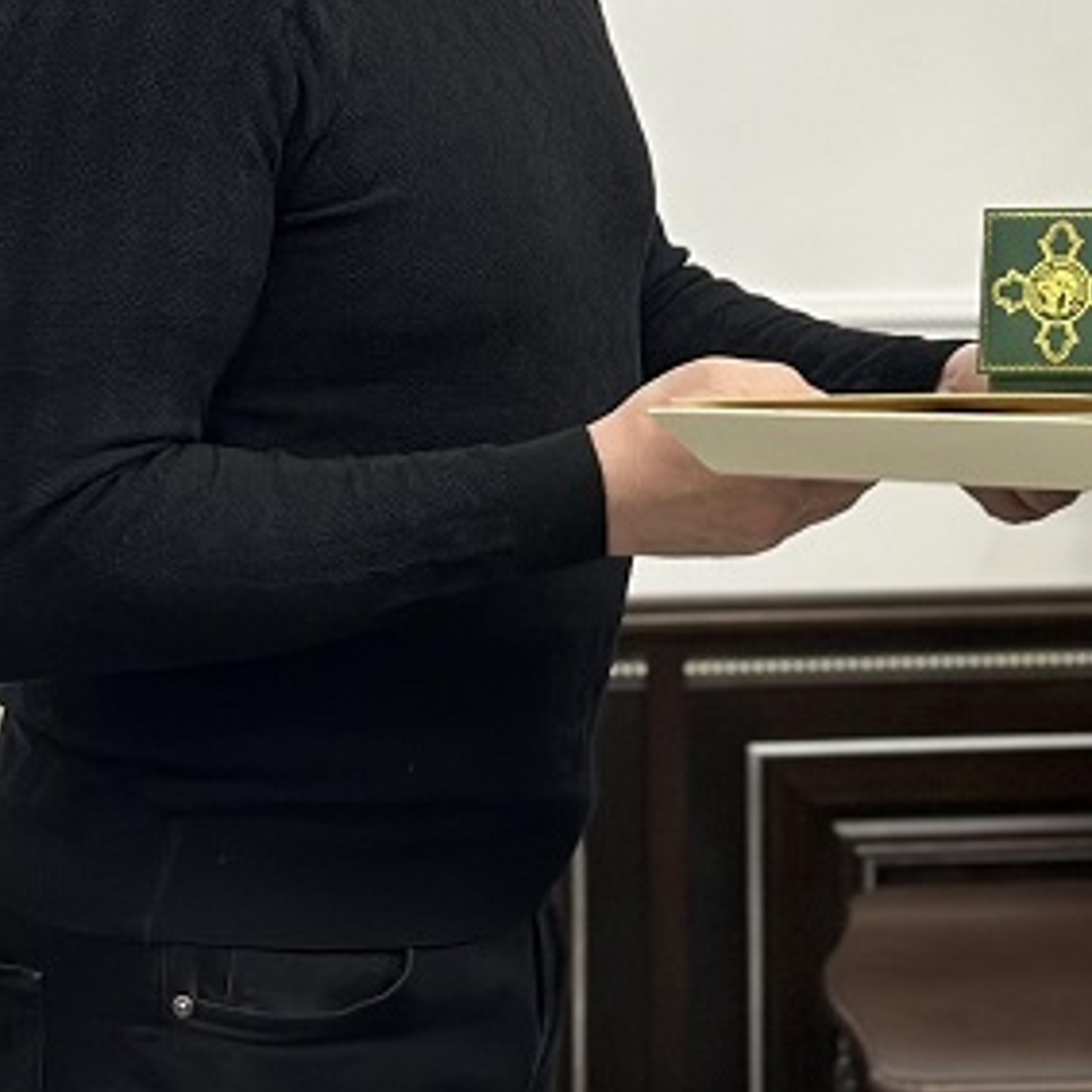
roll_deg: -0.2
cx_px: 1046
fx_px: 4283
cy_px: 46
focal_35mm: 120
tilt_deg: -2.9
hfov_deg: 14.3
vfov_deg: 14.3
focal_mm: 6.86
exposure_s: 1/100
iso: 160
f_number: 1.78
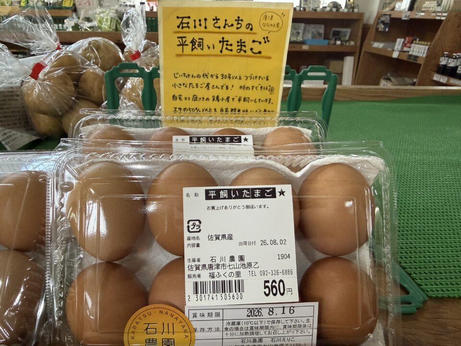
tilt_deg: -24.8
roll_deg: -1.6
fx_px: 320
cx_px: 230
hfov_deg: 71.6
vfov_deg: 56.8
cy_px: 173
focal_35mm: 24
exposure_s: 1/120
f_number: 2.2
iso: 250
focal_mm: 2.22
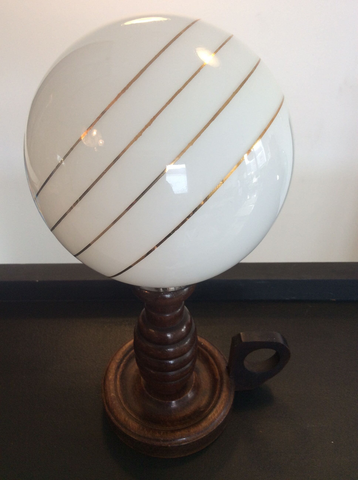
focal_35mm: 32
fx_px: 442
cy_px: 240
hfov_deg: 44.1
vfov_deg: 56.9
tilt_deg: -35.3
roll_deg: -0.3
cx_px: 179
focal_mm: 3.3
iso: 40
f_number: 2.4
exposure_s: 1/25
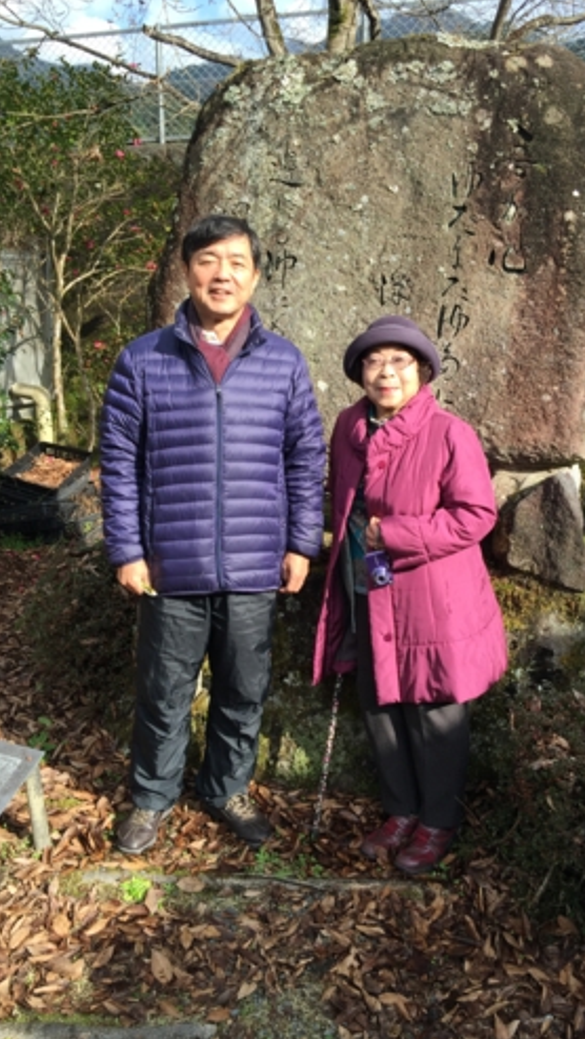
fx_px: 882
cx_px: 317
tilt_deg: -13.1
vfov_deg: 61.0
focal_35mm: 32
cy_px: 522
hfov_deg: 36.7
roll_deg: +0.0
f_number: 2.2
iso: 32
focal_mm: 4.15
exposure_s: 1/581
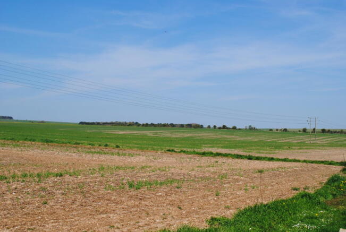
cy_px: 116
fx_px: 376
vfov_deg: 34.4
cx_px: 173
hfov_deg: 49.5
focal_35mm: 39
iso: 100
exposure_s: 1/320
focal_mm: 26
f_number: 9
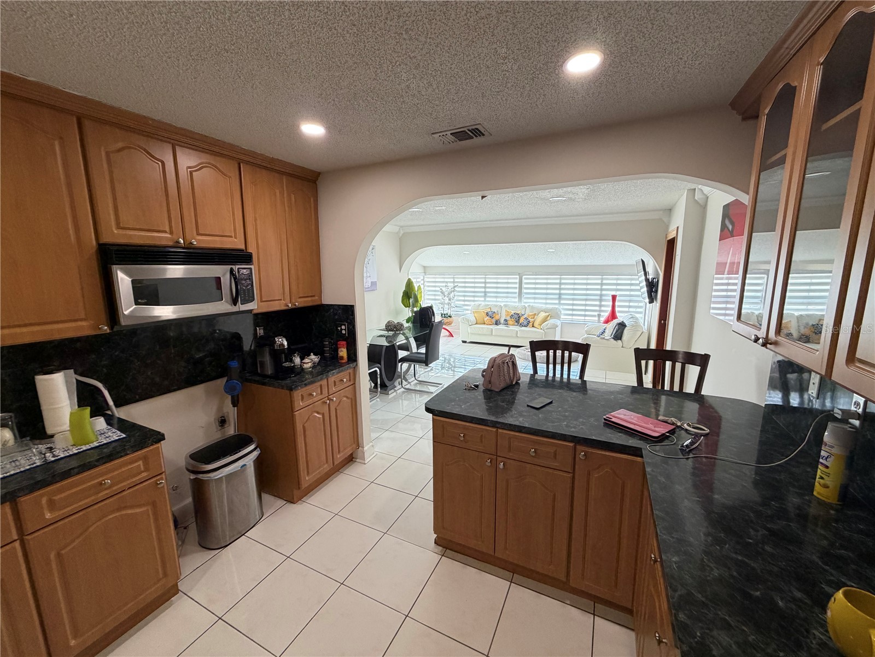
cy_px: 328
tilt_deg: -10.0
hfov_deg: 102.1
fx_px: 354
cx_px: 438
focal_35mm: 14
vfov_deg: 85.7
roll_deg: +0.6
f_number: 2.2
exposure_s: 1/60
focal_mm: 2.22
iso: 200
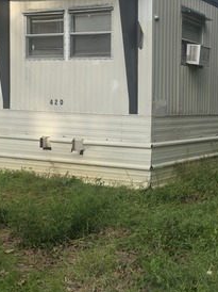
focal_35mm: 56
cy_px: 133
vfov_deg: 34.4
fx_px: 471
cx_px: 192
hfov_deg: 25.3
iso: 80
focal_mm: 6.3
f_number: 1.7
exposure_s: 1/2163
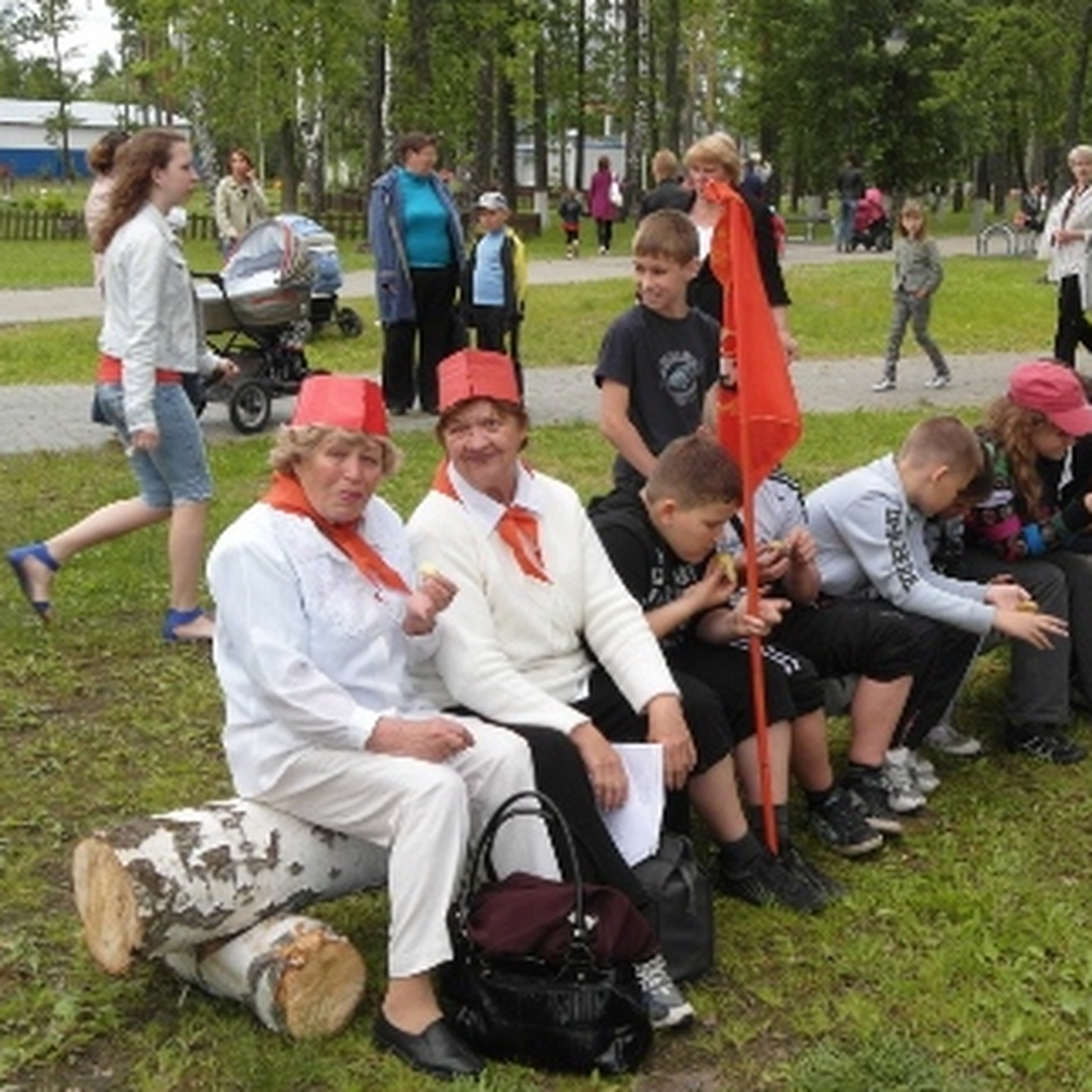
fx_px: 1713
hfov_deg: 35.0
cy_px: 581
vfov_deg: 35.3
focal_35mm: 48
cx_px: 720
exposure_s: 1/250
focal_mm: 6.5
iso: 100
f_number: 4.9
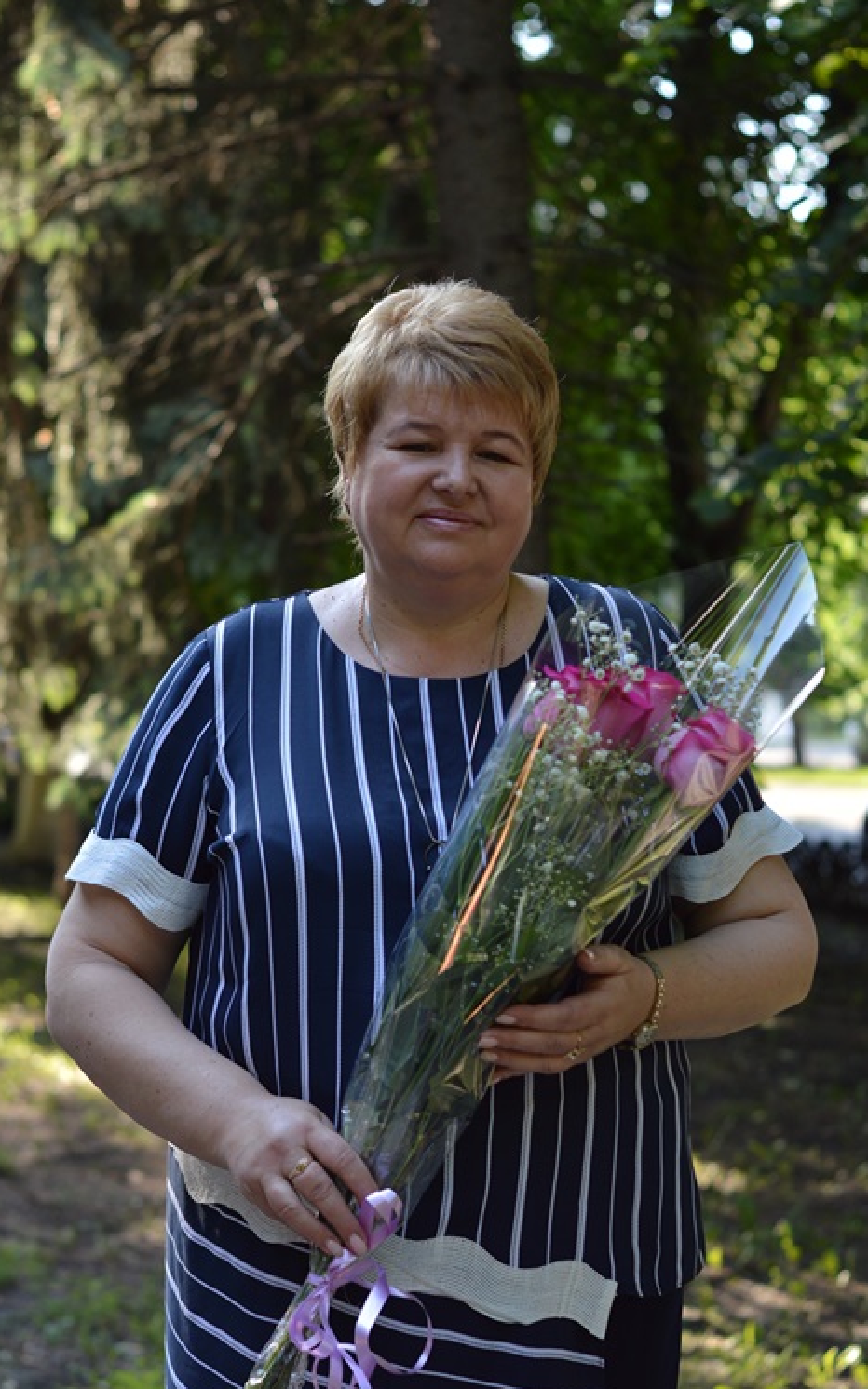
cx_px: 456
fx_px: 2916
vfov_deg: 26.8
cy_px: 698
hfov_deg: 16.9
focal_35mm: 77
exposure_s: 1/200
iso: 100
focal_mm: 50
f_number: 4
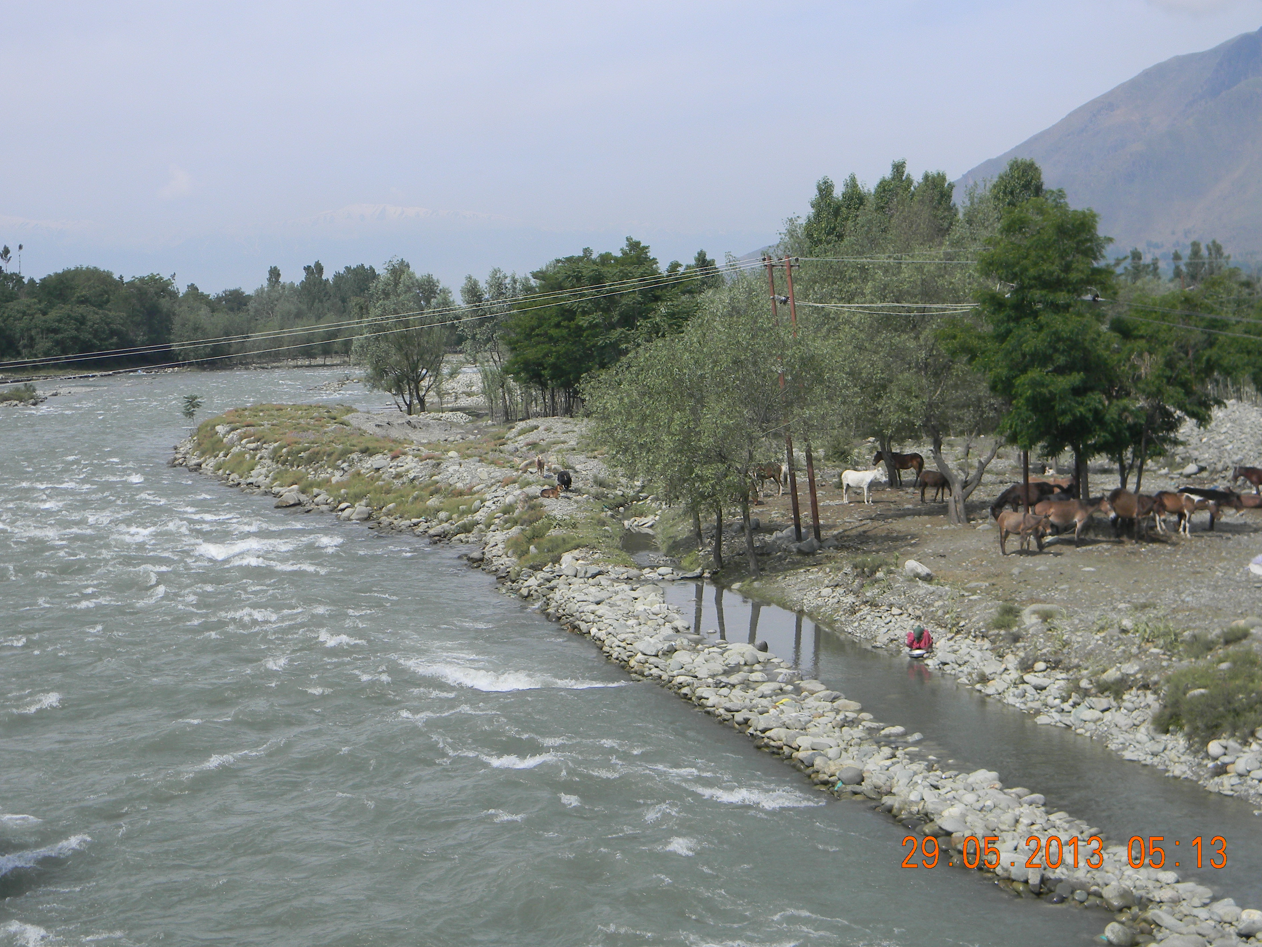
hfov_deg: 32.7
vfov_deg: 24.8
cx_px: 644
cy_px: 457
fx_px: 2151
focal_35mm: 59
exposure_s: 1/667
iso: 80
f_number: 4.1
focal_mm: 10.1
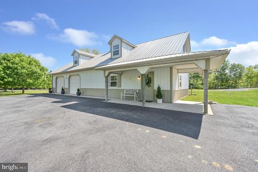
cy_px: 86
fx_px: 107
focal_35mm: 15
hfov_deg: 100.4
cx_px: 129
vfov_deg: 77.3
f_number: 5
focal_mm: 15
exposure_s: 1/250
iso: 200
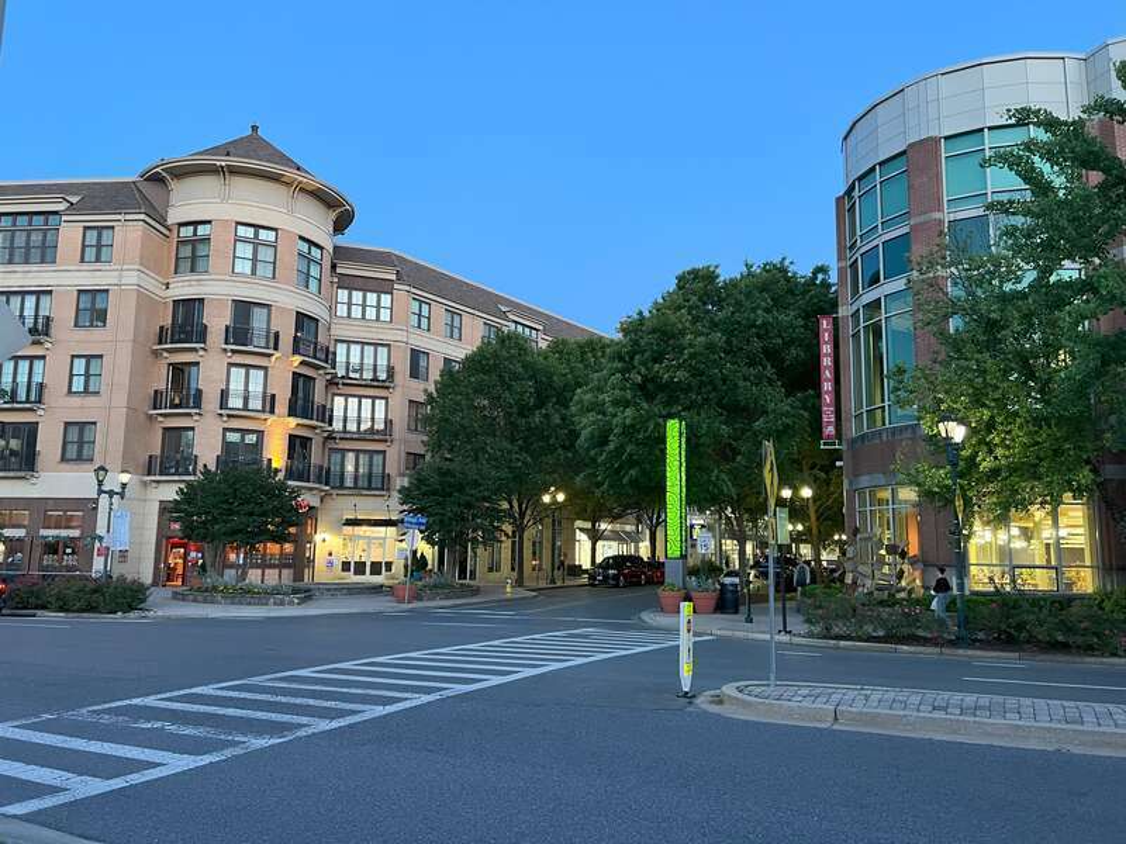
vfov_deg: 53.1
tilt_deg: +7.2
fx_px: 846
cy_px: 422
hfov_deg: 67.3
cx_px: 563
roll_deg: -0.9
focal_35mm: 26
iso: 500
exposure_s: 1/60
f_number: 1.5
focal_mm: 5.7
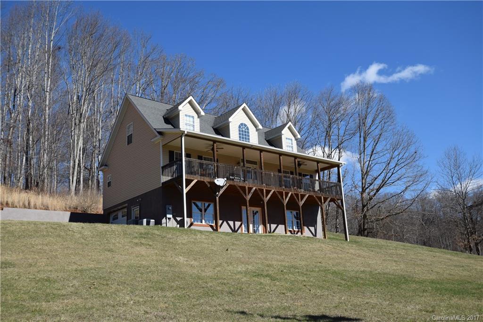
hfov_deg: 53.1
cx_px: 242
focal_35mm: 36
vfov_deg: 36.8
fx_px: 483
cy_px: 161
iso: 200
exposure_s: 1/320
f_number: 9
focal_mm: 24
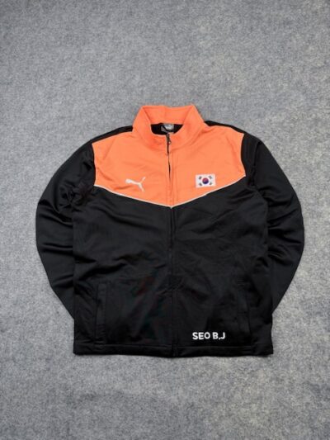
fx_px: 305
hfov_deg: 56.8
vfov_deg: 71.6
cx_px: 165
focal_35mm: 24
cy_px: 220
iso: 64
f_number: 1.78
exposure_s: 1/100
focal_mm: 6.76
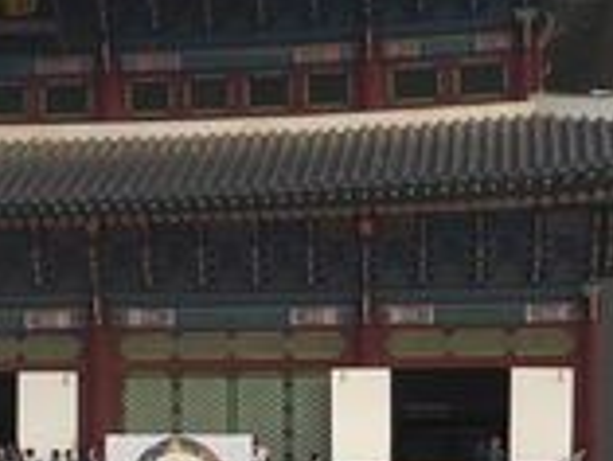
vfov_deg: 9.0
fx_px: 2889
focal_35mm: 163
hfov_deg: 11.9
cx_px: -35
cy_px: 590
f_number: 3.5
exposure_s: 1/320
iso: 80
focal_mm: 5.4
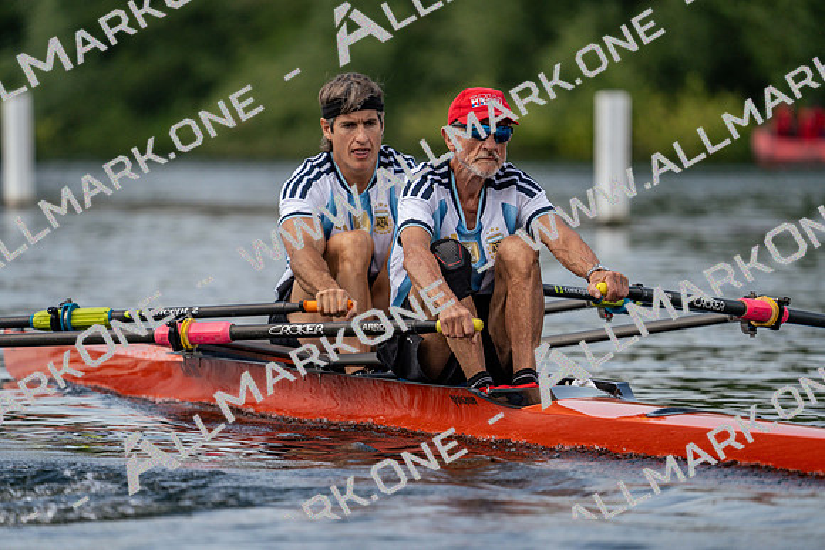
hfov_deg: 4.5
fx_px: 10452
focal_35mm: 456
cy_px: 275
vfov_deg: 3.0
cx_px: 412
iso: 400
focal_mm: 456
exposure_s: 1/1600
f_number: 6.3
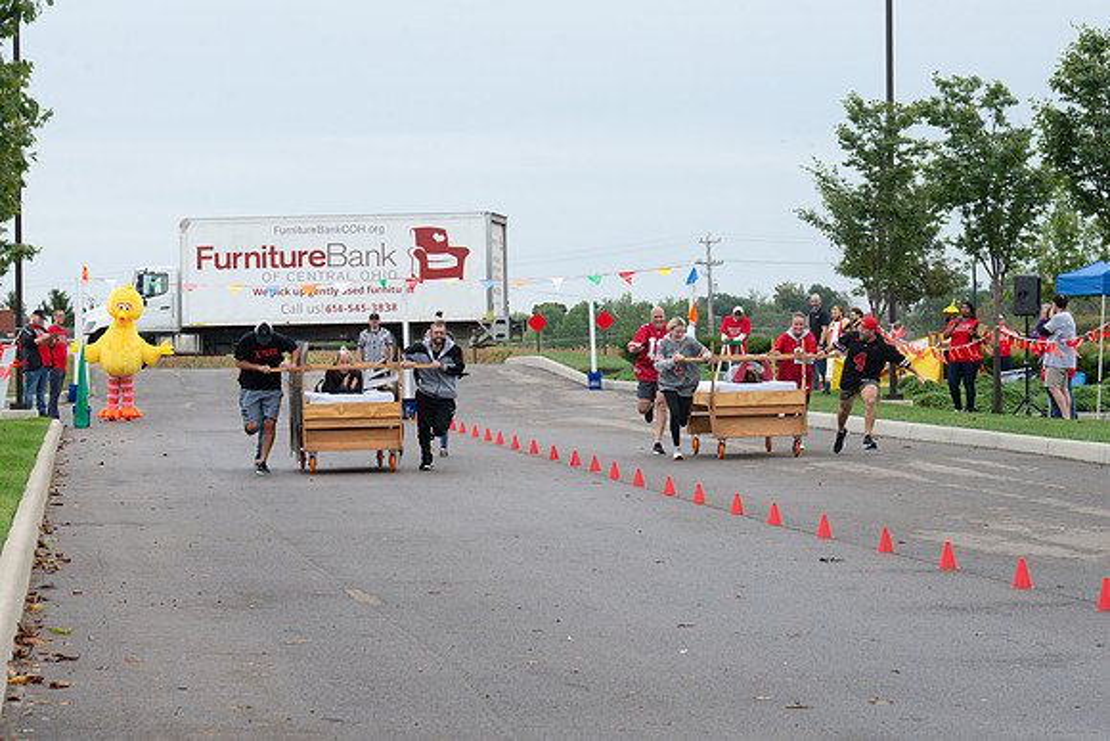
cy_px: 358
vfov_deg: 9.5
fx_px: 4479
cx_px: 599
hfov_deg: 14.1
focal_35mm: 145
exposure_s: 1/250
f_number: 10
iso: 640
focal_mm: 122
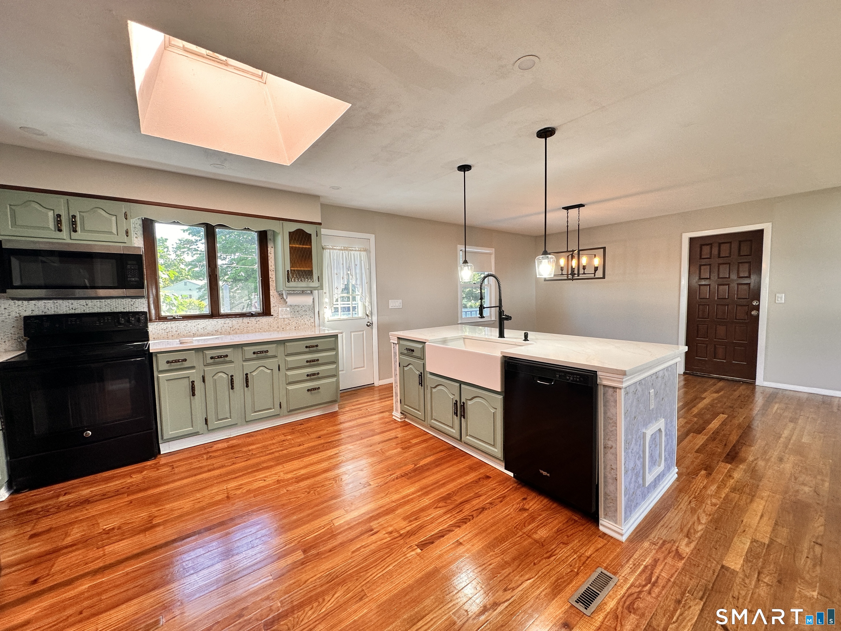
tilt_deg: -3.7
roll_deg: +0.5
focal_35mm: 14
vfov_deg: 85.7
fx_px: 340
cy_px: 316
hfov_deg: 102.1
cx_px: 420
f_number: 2.2
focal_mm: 2.22
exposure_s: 1/120
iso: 100
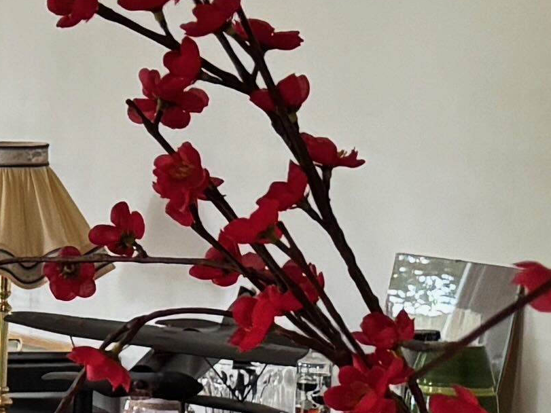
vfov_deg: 8.8
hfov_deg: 10.6
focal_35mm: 169
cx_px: -590
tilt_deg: -3.6
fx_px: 2690
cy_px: 305
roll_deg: -0.8
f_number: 1.78
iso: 320
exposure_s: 1/50
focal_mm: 6.76
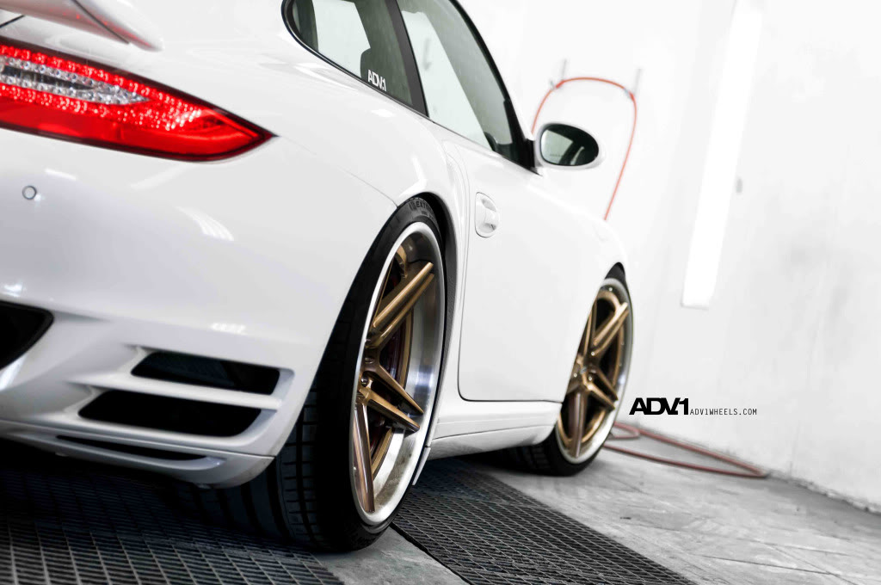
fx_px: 2016
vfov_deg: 16.5
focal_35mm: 82
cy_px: 292
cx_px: 440
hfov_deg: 24.6
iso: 200
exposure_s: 1/60
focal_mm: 55
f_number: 2.8
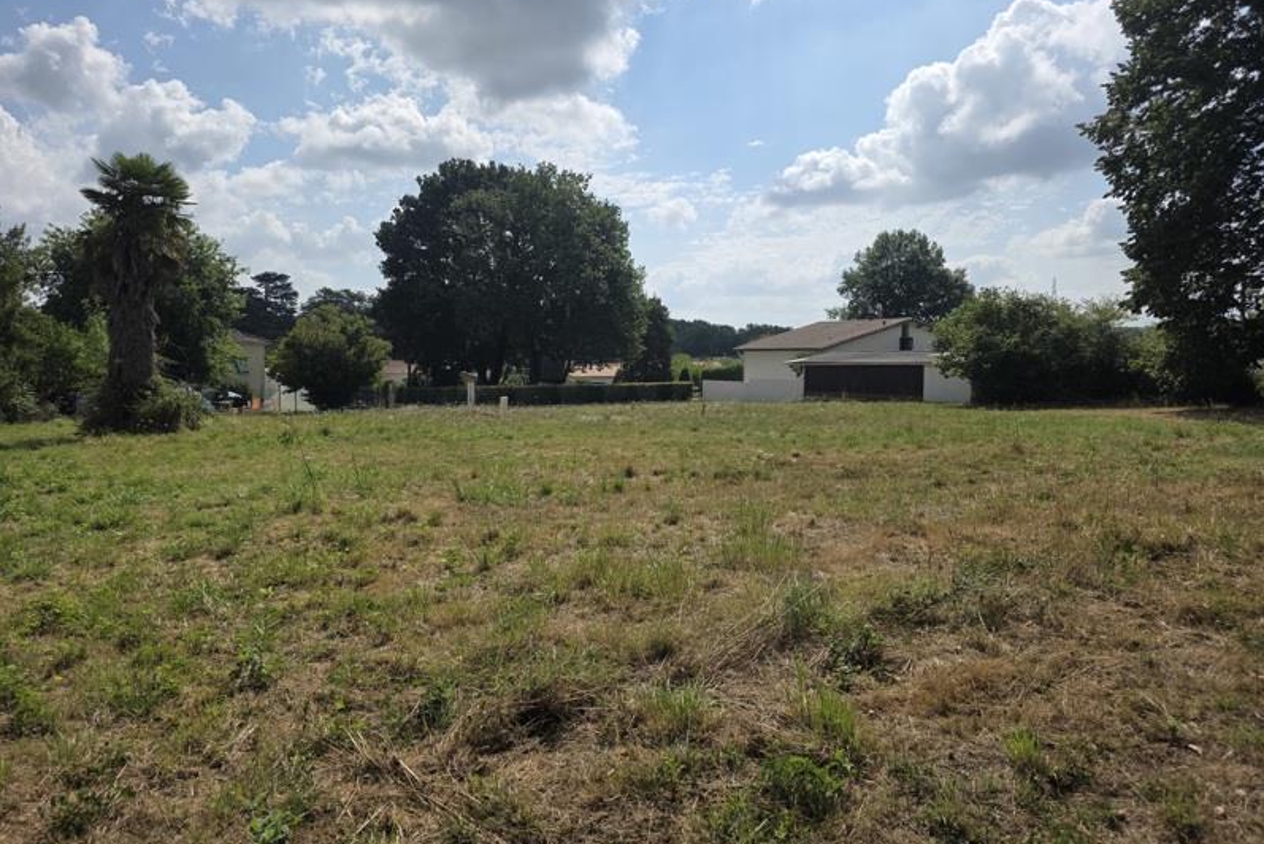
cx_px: 633
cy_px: 405
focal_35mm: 24
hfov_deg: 73.7
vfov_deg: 53.2
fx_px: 843
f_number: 1.7
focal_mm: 6.3
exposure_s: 1/7944
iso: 50
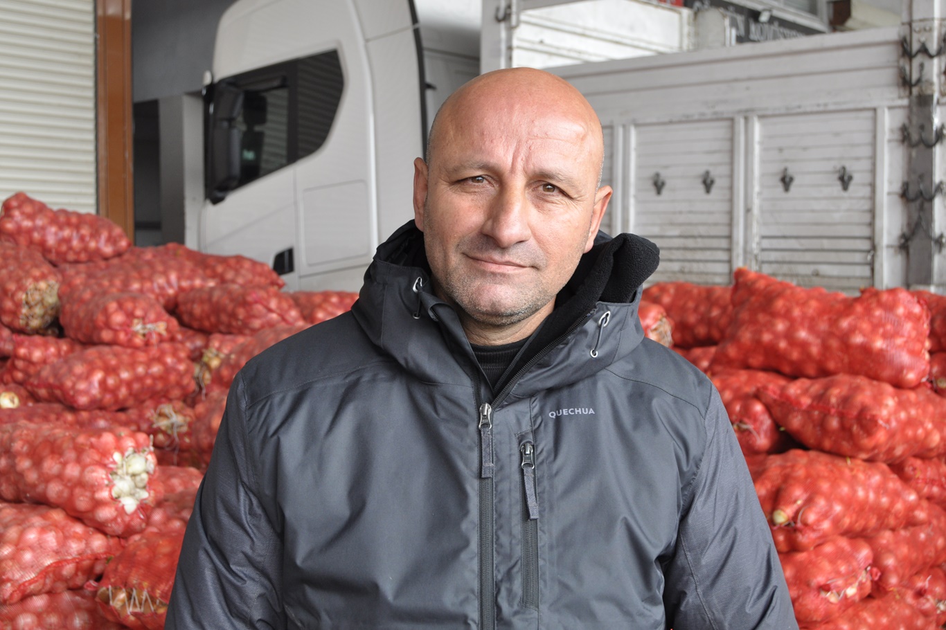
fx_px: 1261
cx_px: 473
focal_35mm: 48
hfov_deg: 41.1
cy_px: 315
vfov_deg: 28.1
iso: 400
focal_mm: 32
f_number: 4.5
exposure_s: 1/80
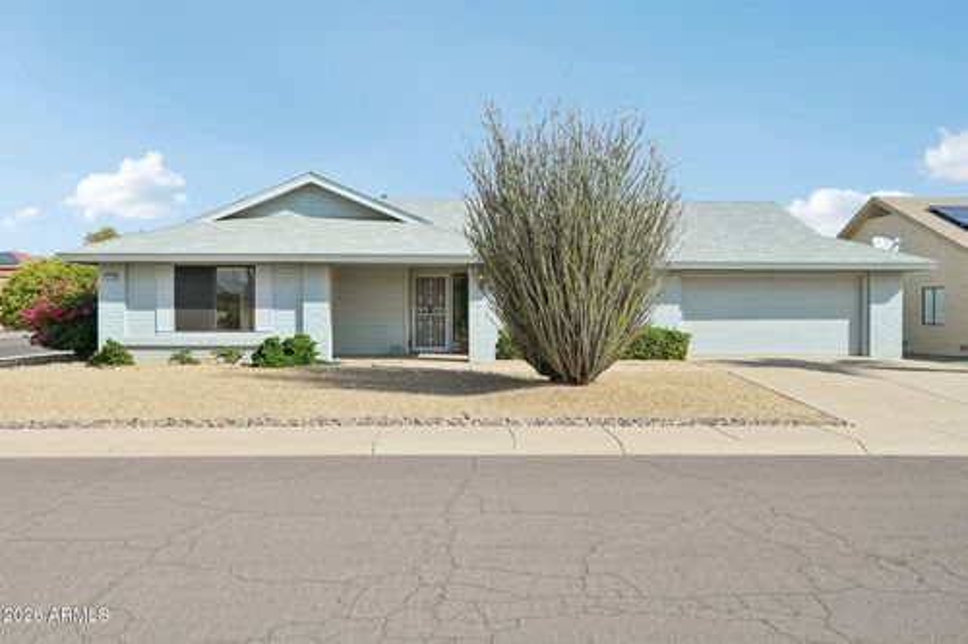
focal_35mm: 30
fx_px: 806
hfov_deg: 61.9
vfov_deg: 43.6
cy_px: 322
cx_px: 484
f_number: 8
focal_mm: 30
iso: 100
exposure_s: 1/800
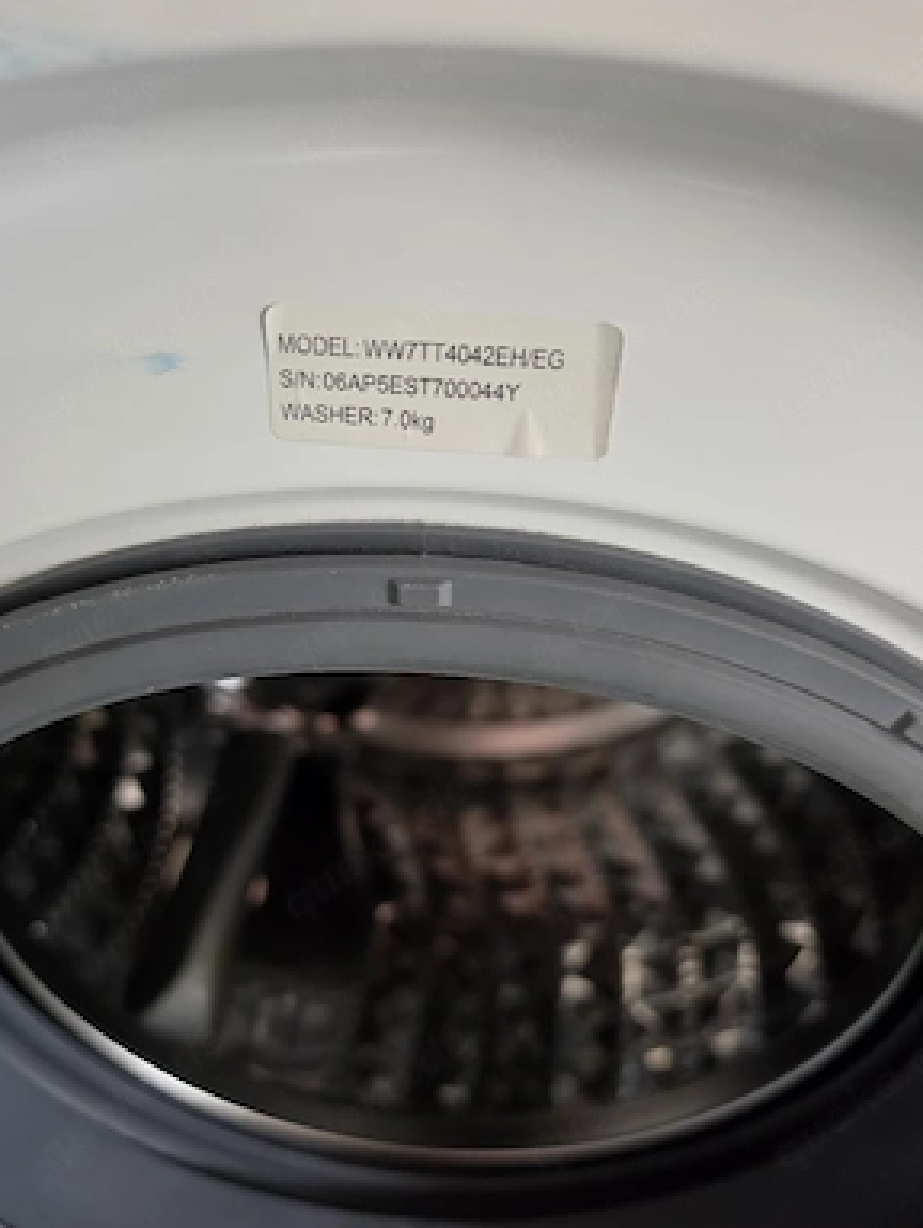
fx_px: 852
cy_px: 632
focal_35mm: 24
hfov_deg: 56.9
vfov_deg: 71.5
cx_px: 445
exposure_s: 1/101
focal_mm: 6.5
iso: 800
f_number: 1.4
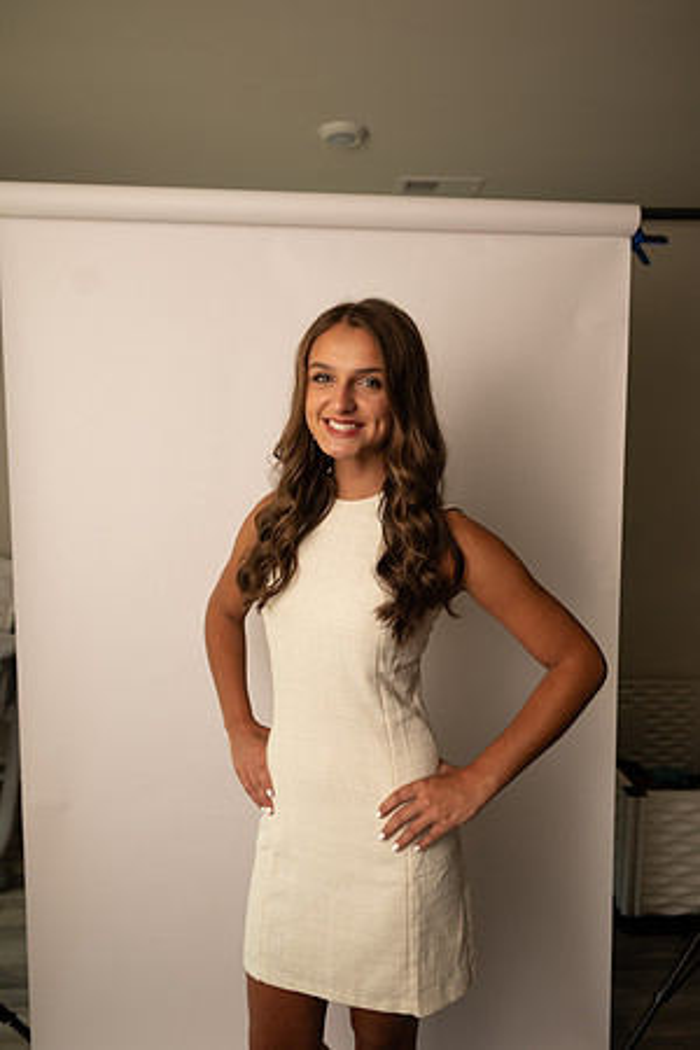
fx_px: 700
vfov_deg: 73.7
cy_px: 525
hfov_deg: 53.1
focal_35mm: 24
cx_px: 350
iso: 100
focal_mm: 24
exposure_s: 1/160
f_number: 3.2
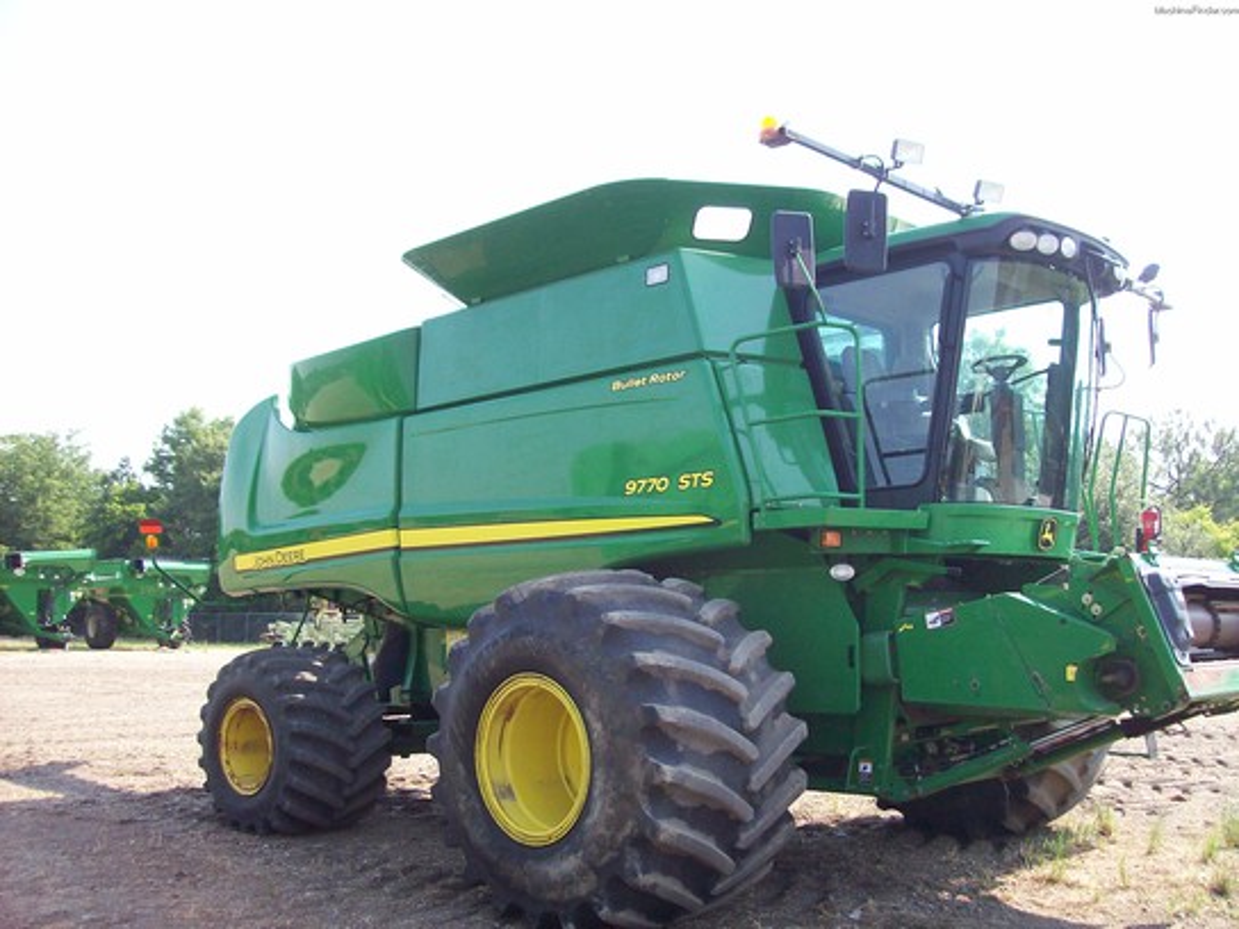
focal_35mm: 36
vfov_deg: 39.7
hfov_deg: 51.4
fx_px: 1289
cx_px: 620
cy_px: 464
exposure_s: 1/430
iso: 80
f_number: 2.7
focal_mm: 6
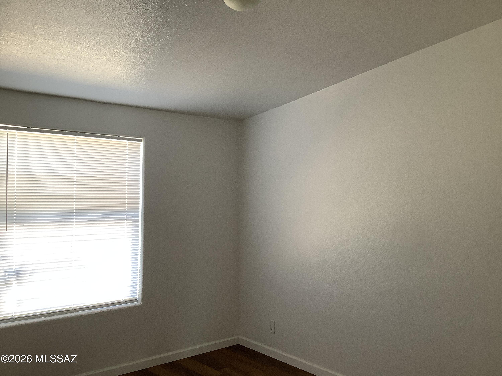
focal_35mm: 31
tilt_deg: -0.2
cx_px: 251
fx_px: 450
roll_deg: +0.1
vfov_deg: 45.4
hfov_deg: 58.4
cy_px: 188
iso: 50
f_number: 2.4
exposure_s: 1/60
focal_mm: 3.3
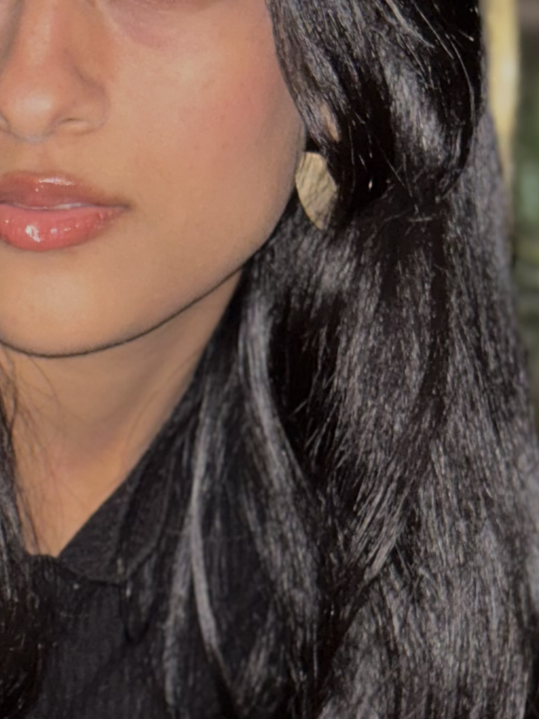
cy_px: 540
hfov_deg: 9.6
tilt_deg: -4.5
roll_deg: +0.5
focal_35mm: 154
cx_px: -37
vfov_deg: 12.8
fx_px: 3197
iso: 125
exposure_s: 1/4
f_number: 1.6
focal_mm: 5.96
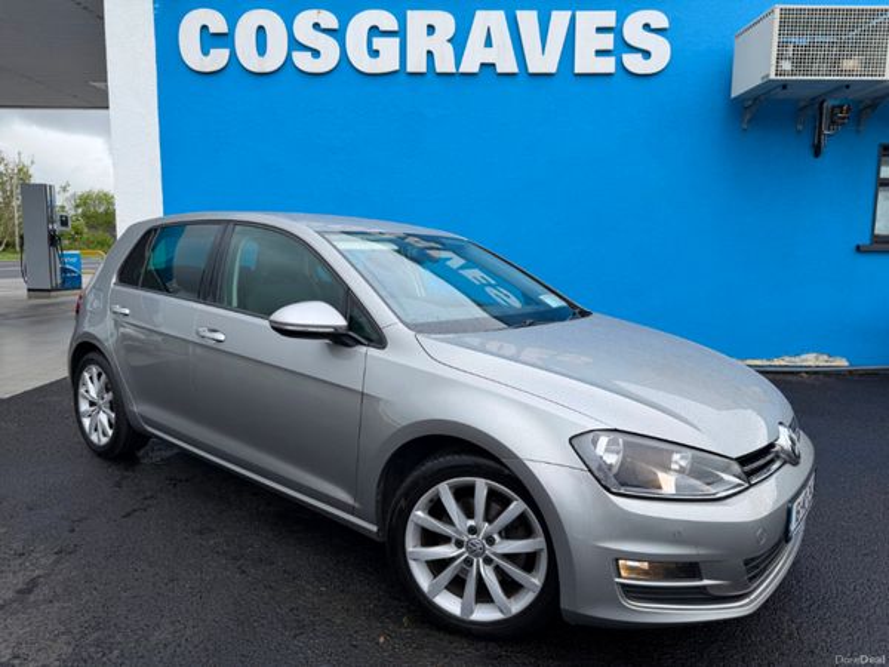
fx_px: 616
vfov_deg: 56.8
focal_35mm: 24
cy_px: 334
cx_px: 444
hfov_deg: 71.6
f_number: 1.78
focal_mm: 6.76
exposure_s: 1/1091
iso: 80
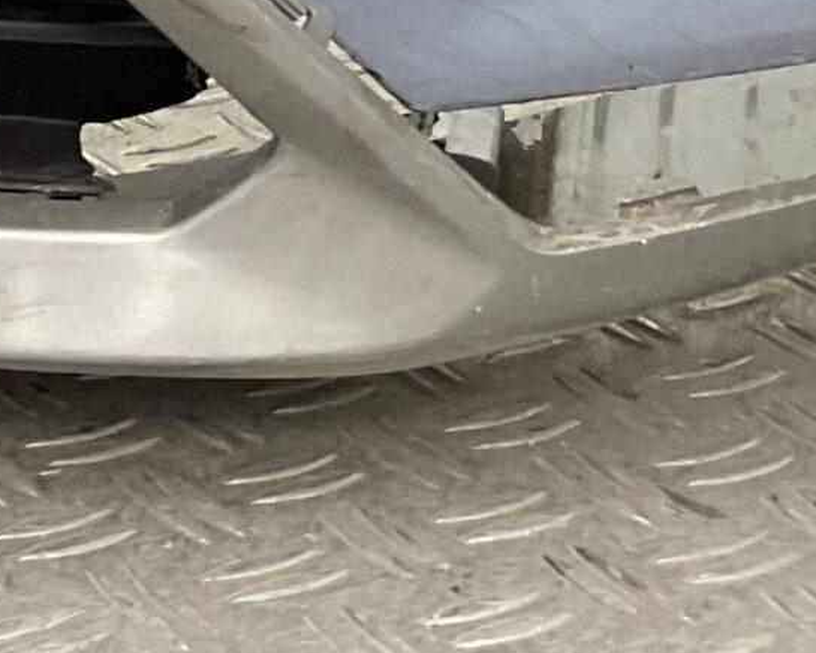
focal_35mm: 133
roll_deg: +1.6
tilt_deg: -12.0
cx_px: -1005
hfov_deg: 12.2
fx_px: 3212
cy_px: -641
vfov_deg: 10.7
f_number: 1.8
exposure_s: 1/100
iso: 40
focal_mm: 3
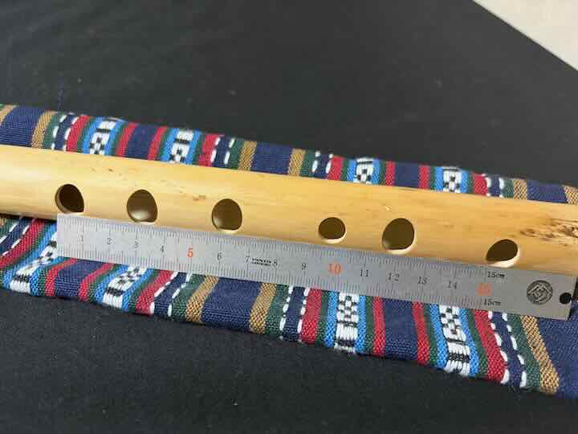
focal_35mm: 26
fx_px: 434
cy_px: 217
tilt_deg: -47.3
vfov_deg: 53.1
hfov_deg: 67.3
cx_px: 289
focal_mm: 5.96
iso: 320
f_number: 1.6
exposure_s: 1/60
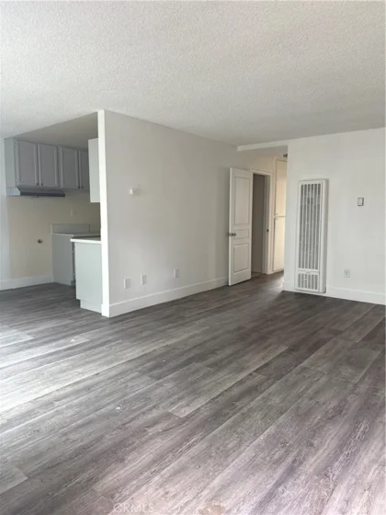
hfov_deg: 56.8
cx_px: 193
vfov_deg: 71.6
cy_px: 258
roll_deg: +0.2
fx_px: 357
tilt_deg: -6.2
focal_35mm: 24
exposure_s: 1/121
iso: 160
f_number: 1.78
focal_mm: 6.76
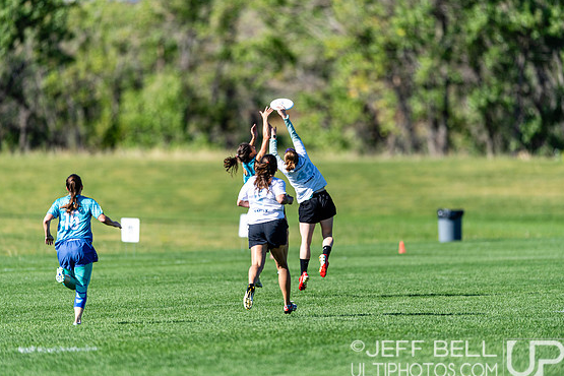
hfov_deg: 4.9
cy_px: 194
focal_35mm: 418
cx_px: 284
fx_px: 6548
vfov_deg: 3.3
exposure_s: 1/2500
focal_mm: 400
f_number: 2.8
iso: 160
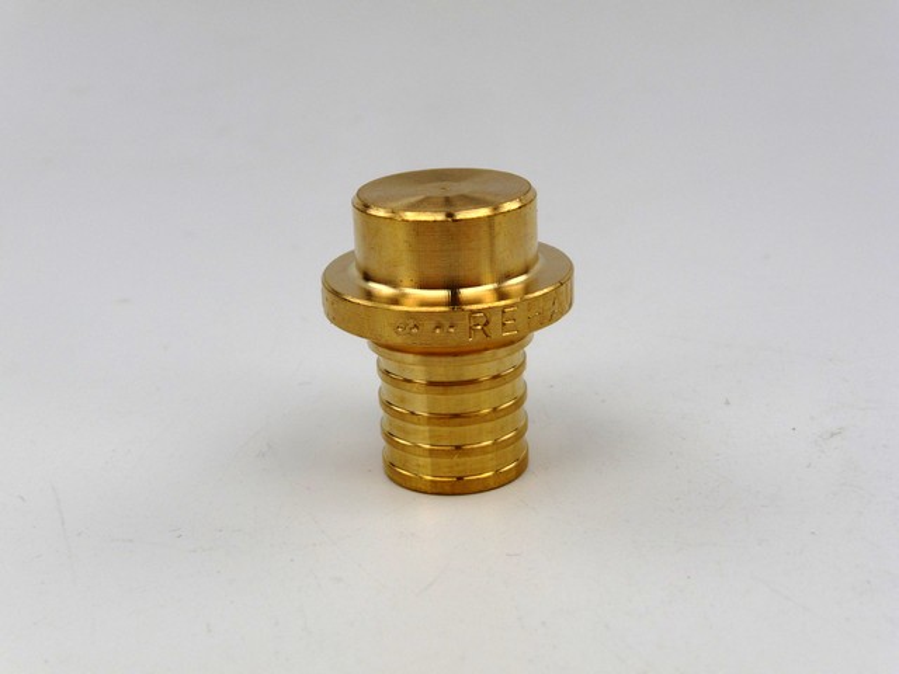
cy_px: 337
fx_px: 1428
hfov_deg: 34.9
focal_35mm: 55
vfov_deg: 26.6
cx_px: 450
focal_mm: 9.3
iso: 100
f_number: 10
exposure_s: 1/320
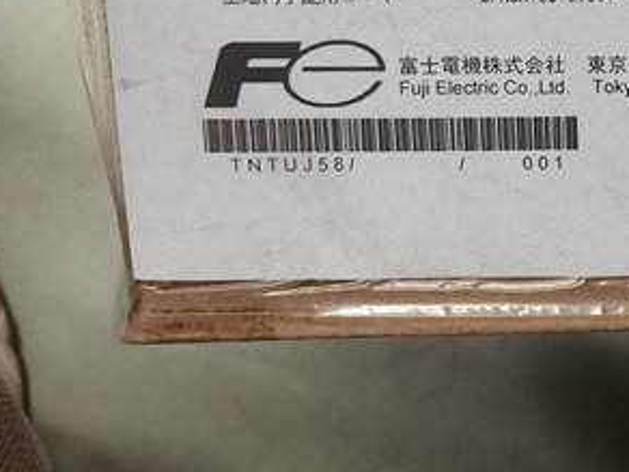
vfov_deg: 19.3
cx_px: 831
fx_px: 1345
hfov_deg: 23.2
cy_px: -2
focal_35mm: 74
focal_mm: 4.94
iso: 200
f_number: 1.9
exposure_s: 1/50
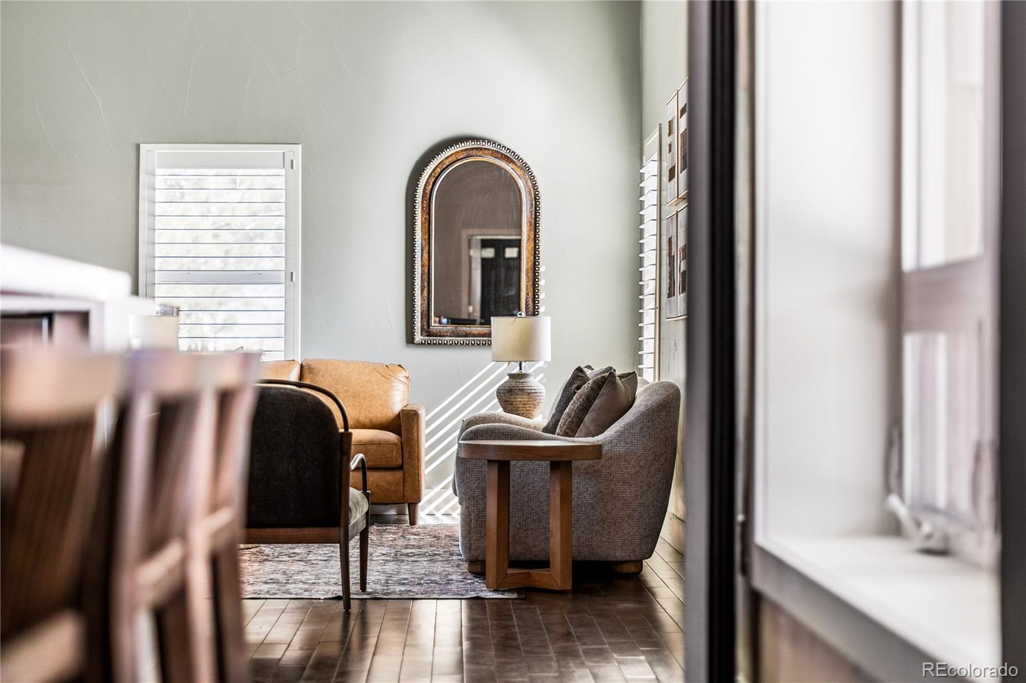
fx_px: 2137
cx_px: 513
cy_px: 342
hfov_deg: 27.0
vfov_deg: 18.2
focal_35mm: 75
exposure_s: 1/40
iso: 100
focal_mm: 50
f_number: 1.8
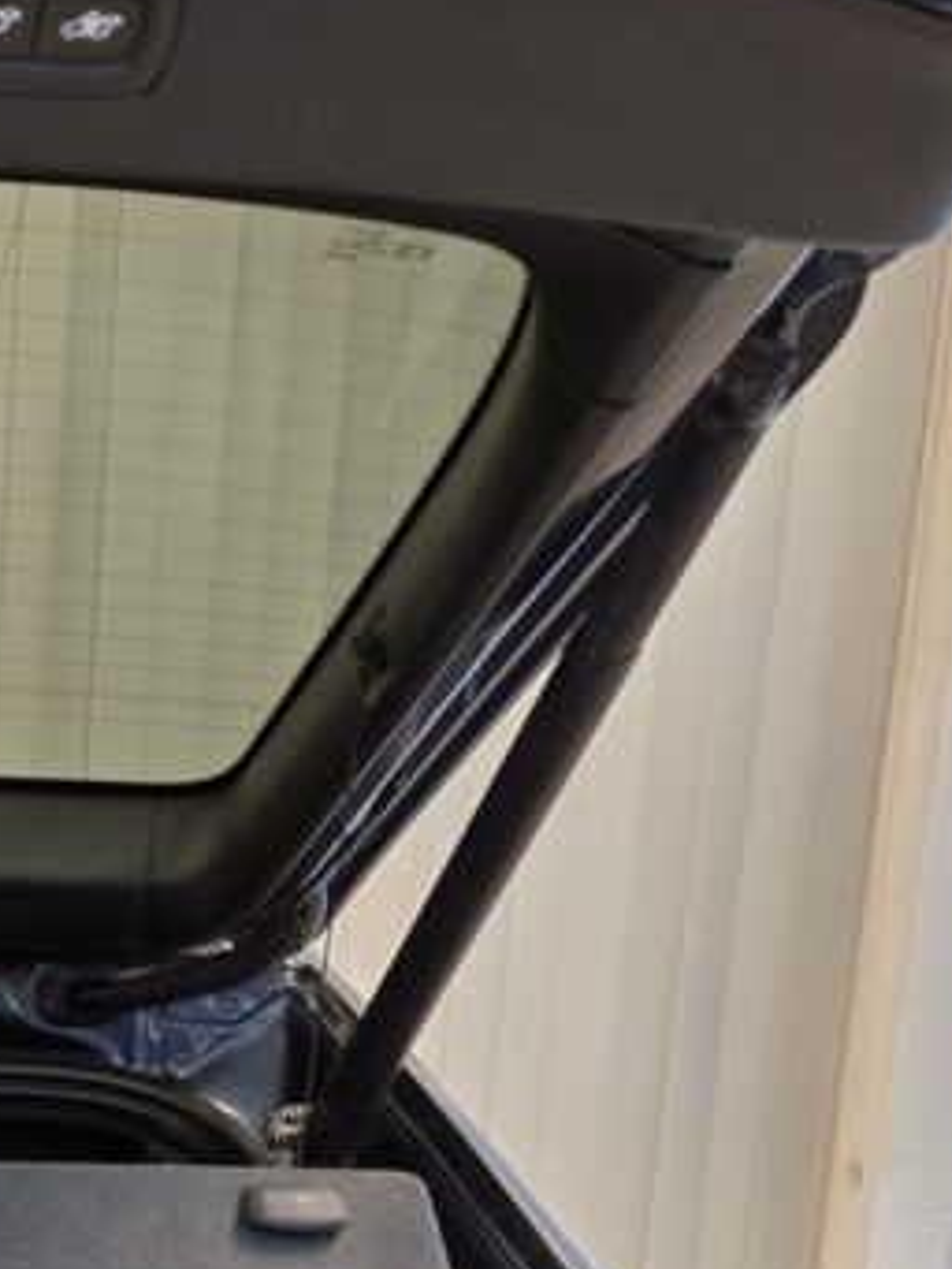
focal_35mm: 69
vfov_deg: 26.4
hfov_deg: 18.8
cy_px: 1321
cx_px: -476
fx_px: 2529
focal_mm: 5.4
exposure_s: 1/50
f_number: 1.8
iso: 80
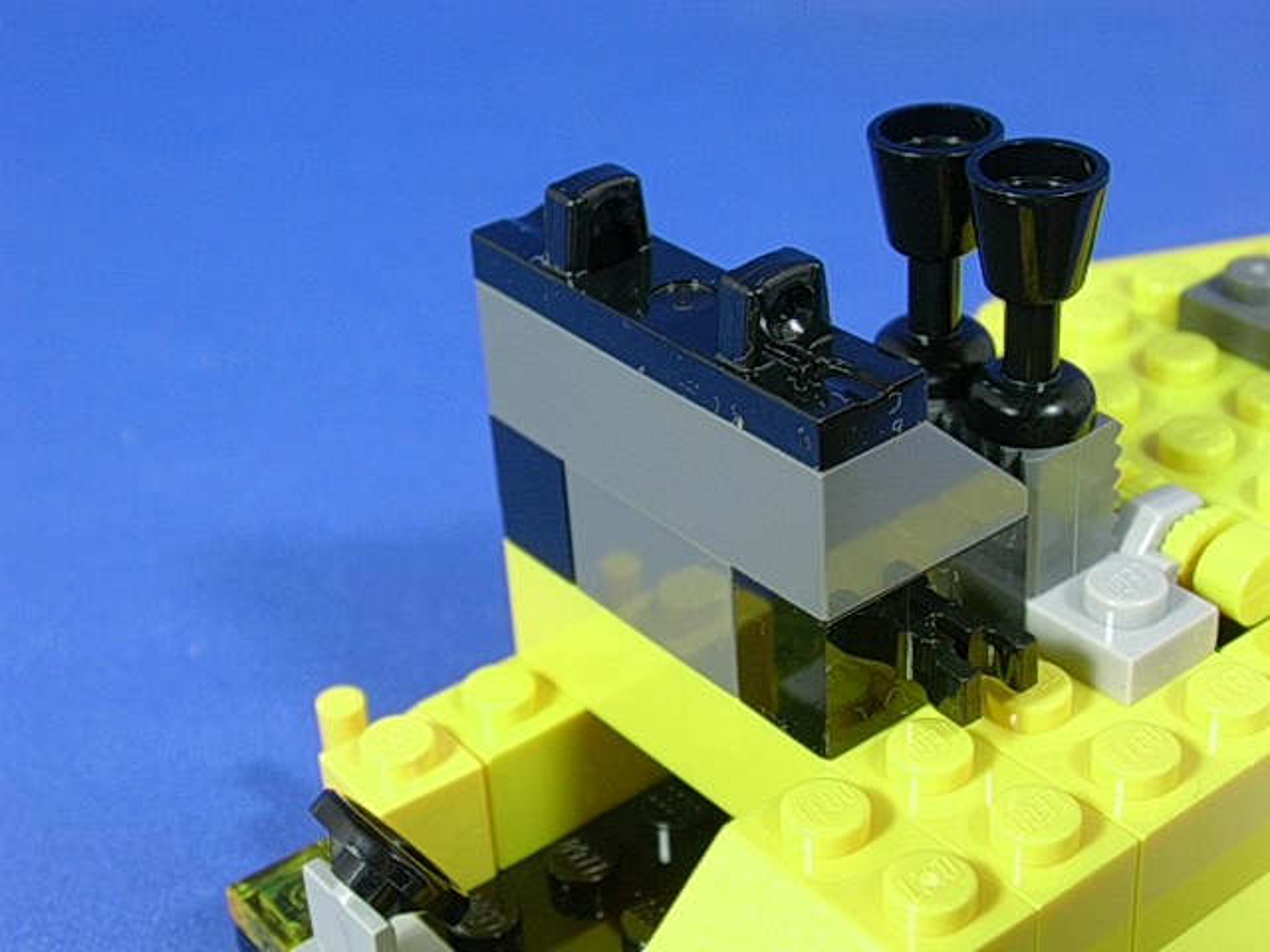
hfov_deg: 30.7
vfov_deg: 23.3
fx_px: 2311
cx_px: 635
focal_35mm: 63
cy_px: 476
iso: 70
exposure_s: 1/8.4
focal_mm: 9.6
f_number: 3.5
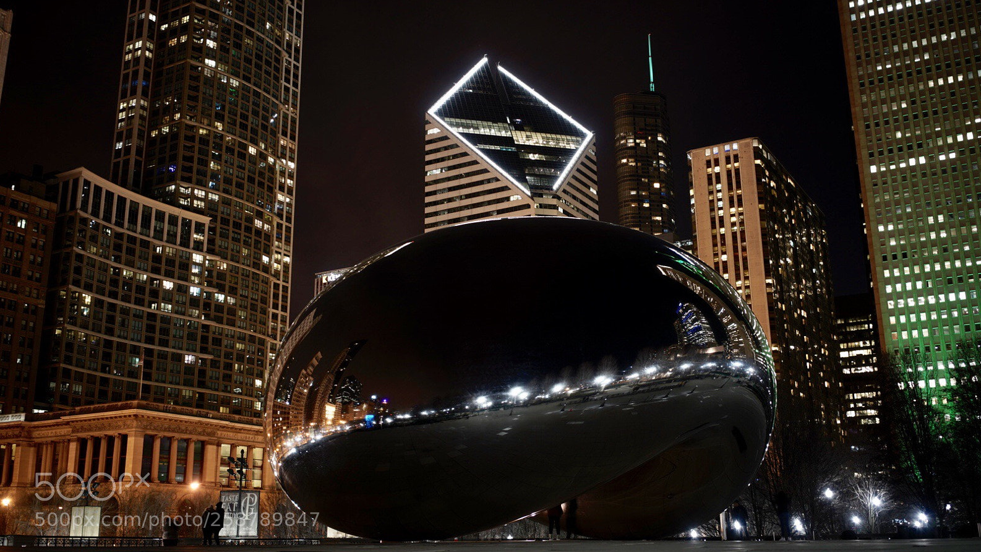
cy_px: 237
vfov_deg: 31.9
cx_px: 491
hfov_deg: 54.0
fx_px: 962
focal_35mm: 37
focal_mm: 35
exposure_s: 1.6
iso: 100
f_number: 3.2
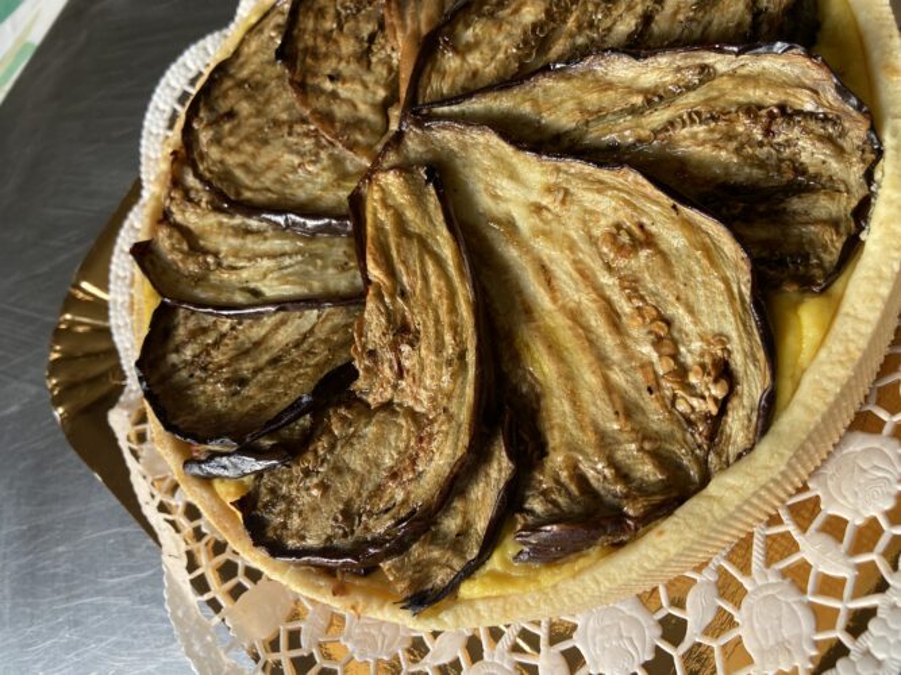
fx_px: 677
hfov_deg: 67.3
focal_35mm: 26
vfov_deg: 53.0
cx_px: 450
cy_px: 338
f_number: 1.8
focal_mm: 4.25
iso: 64
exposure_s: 1/122
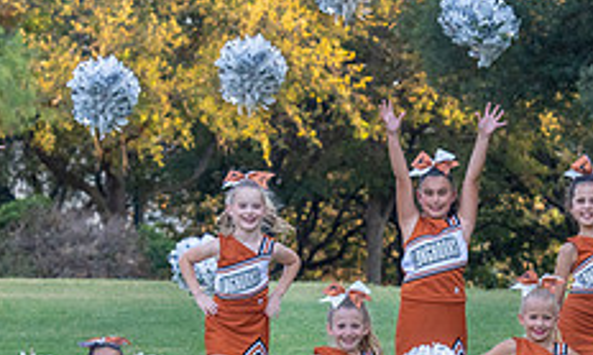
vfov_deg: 5.6
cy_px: 376
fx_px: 3611
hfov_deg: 9.3
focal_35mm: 226
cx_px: 578
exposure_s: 1/1000
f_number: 4
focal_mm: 72
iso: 1600
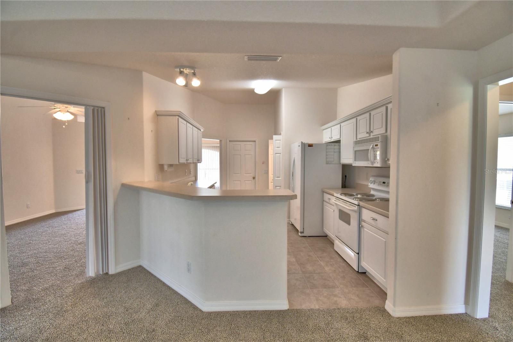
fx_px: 214
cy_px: 171
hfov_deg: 100.4
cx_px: 256
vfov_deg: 77.3
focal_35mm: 15
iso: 400
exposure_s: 1/60
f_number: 4.5
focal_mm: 10
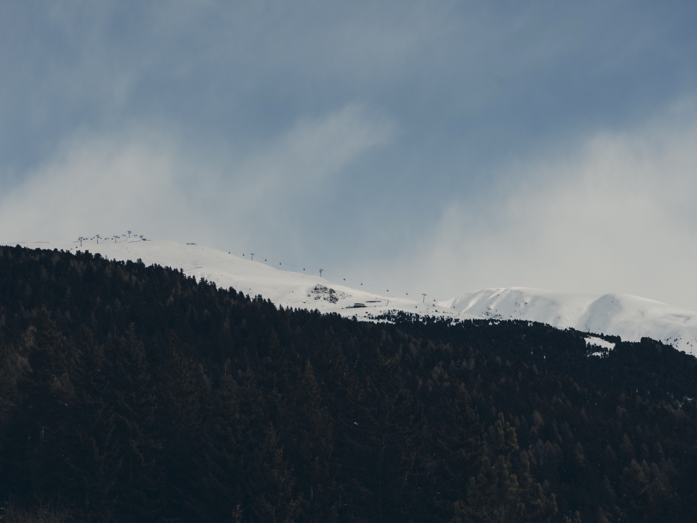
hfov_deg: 24.7
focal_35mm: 79
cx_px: 348
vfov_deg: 18.7
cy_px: 262
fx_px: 1591
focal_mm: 100
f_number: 11
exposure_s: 1/400
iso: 250
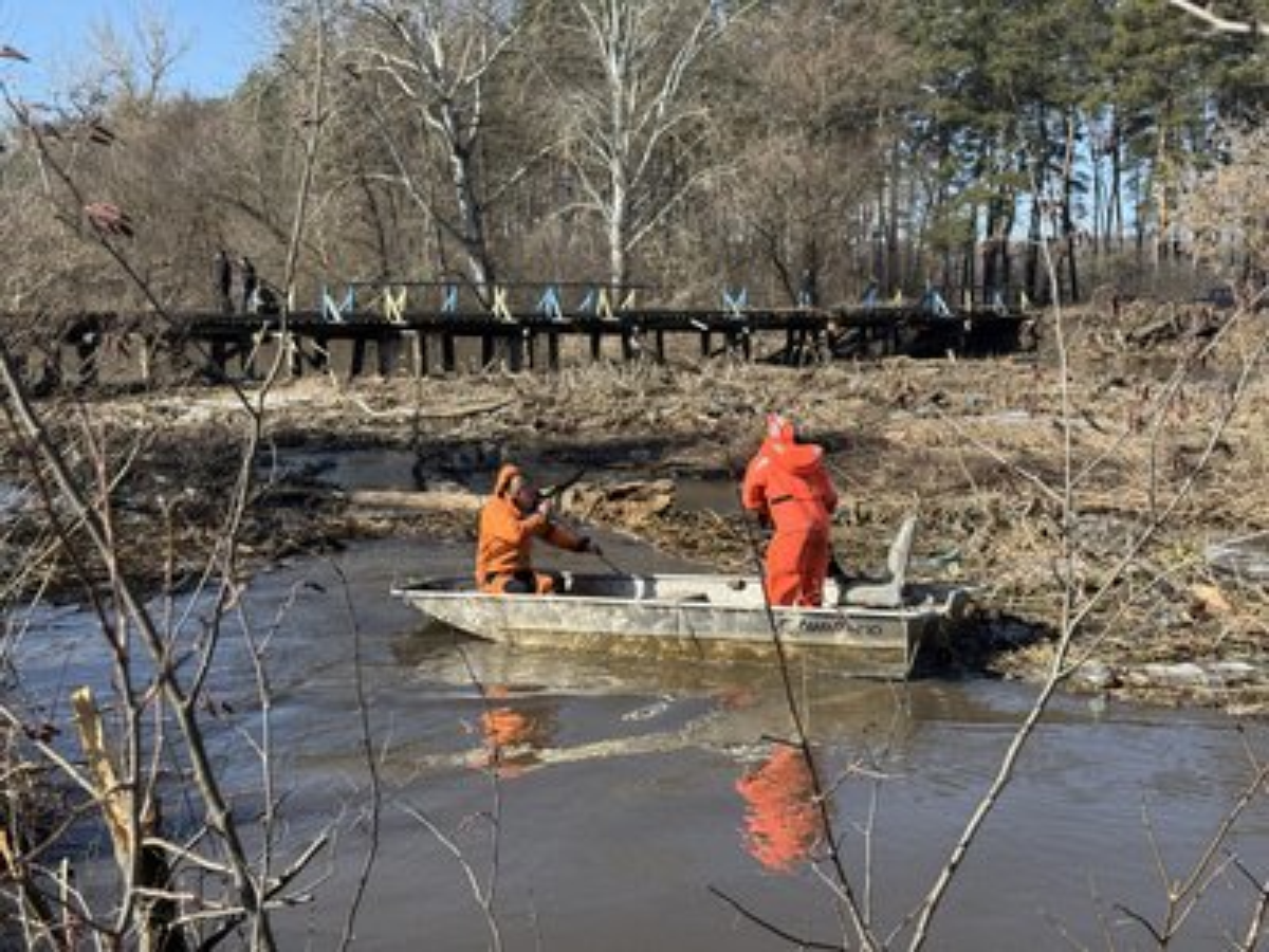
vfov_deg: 30.3
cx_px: 634
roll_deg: +0.3
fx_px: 1760
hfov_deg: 39.7
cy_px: 476
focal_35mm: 48
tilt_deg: -5.5
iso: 64
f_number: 1.78
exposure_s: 1/2331
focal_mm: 6.76
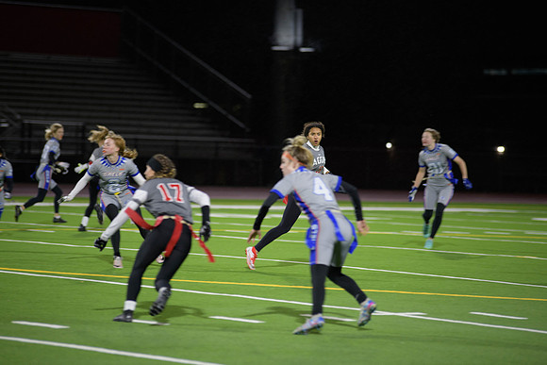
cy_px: 182
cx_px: 274
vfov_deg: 7.9
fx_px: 2660
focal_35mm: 175
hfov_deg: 11.7
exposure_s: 1/200
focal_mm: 175
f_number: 2.8
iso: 1000
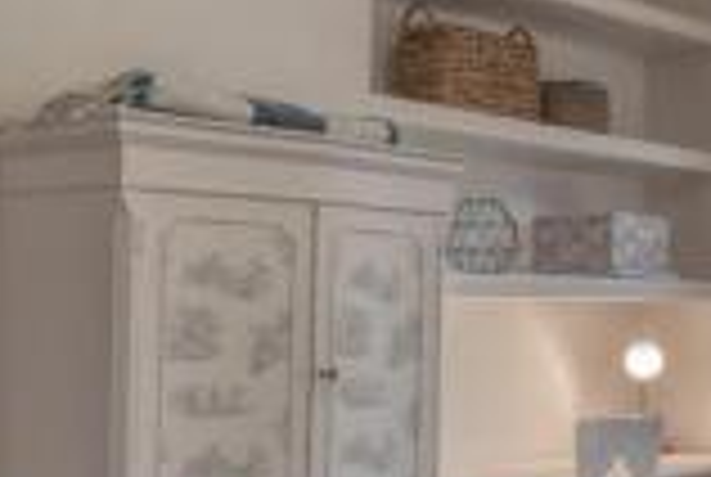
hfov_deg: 28.1
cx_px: 857
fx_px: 1227
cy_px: 295
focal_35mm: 62
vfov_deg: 22.0
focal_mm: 10
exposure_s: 1/6
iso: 250
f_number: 8
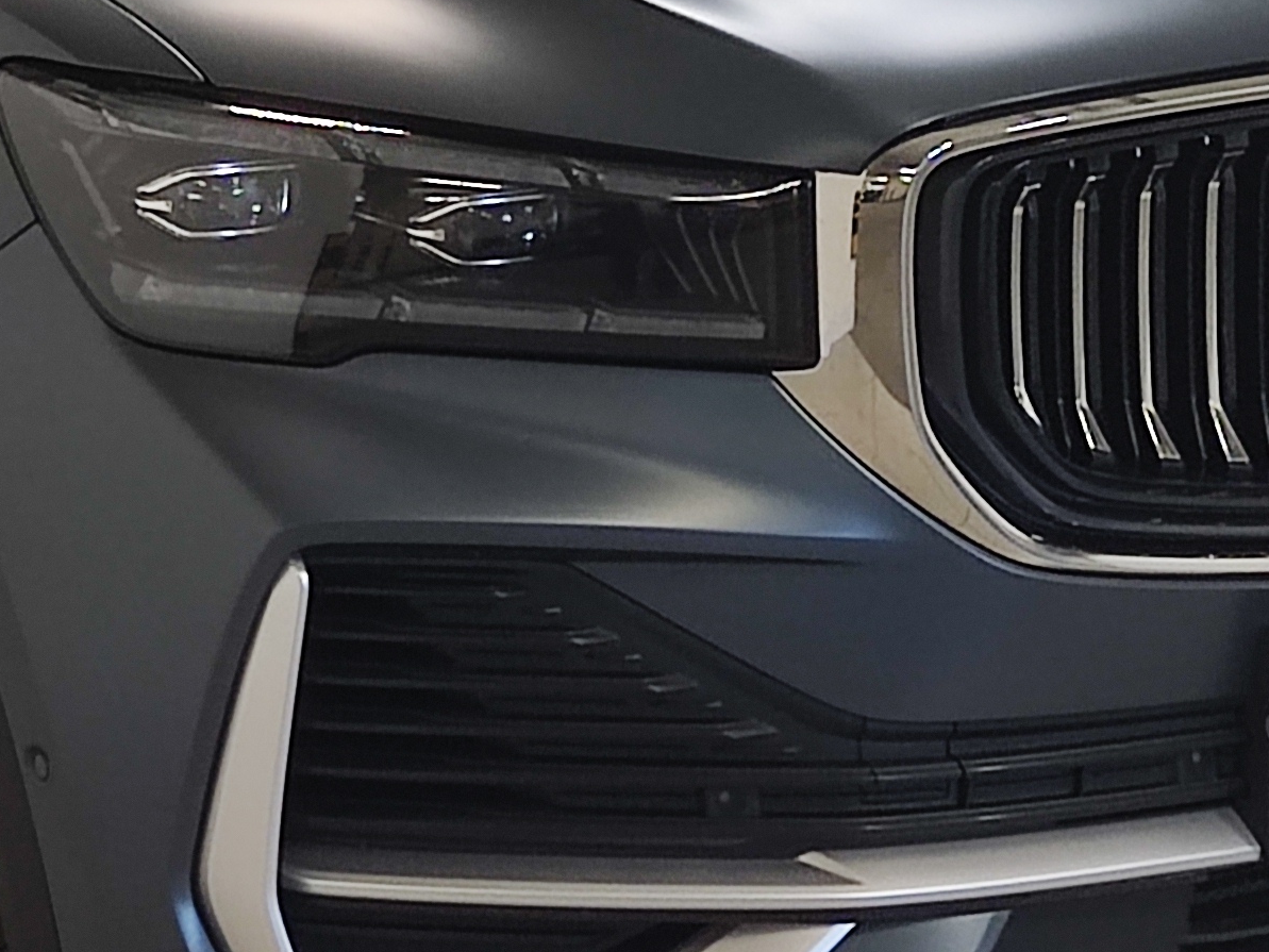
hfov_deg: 11.5
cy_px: 137
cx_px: 233
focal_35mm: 171
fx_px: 6269
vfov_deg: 8.7
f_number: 1.79
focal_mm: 4.74
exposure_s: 1/50
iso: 184
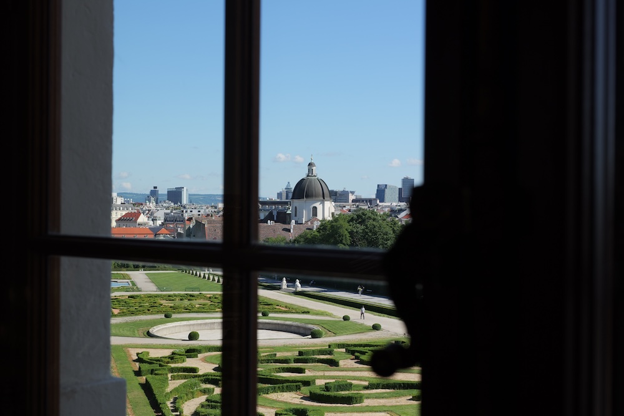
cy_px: 208
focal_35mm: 53
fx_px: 919
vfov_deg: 25.5
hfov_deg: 37.5
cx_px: 312
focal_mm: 44
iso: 100
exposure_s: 1/125
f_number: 8
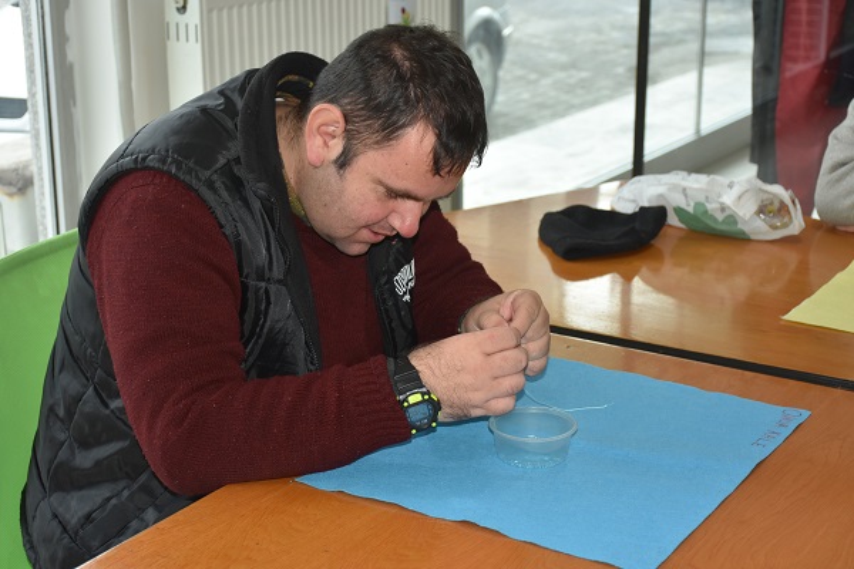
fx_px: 1494
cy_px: 284
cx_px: 427
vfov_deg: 21.6
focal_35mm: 63
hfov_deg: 31.9
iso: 900
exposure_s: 1/60
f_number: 4.5
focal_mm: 42
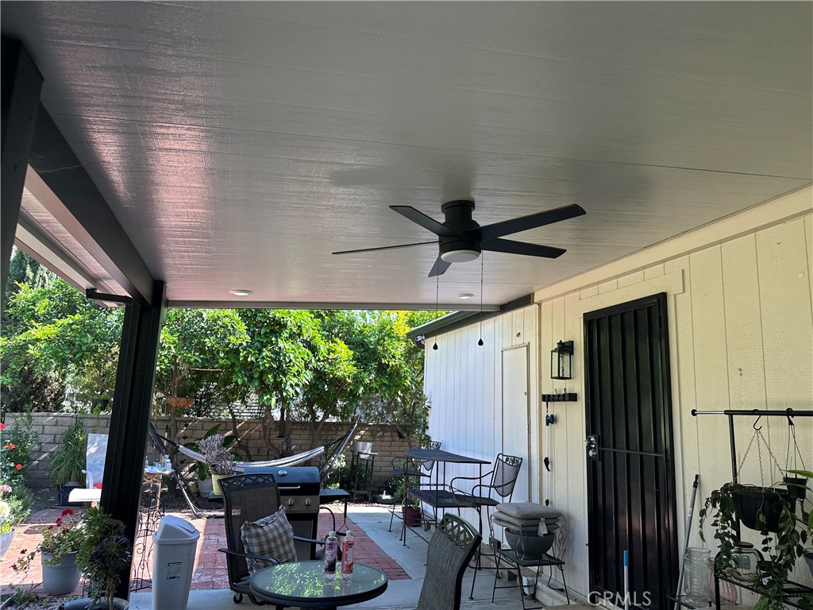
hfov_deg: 71.6
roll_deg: -2.3
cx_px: 406
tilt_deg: +9.7
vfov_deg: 56.8
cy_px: 305
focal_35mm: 24
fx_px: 564
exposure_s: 1/335
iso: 80
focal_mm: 6.86
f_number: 1.78
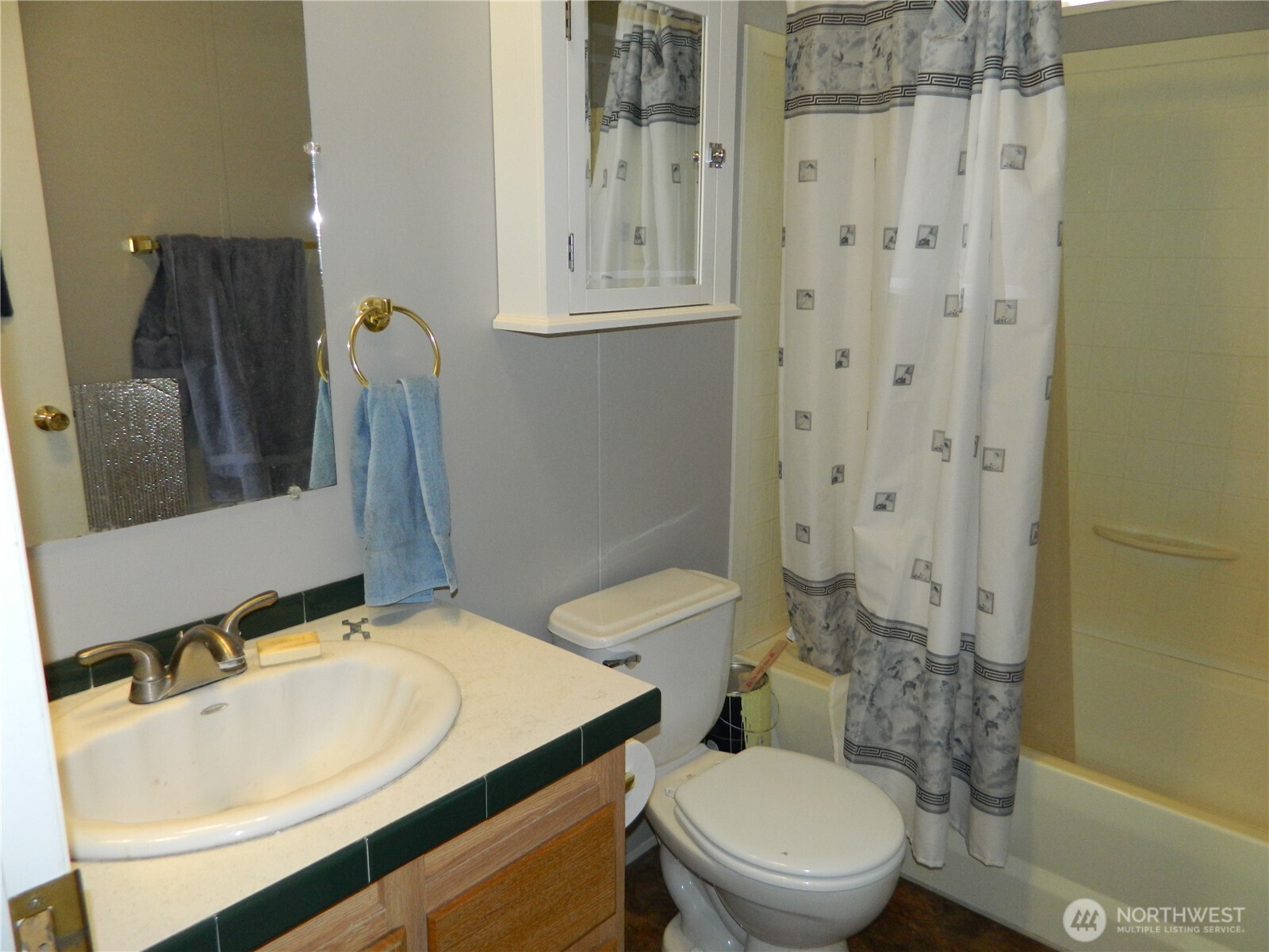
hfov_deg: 69.4
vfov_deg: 54.9
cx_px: 634
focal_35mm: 25
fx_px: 916
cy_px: 476
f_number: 3.1
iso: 200
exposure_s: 1/30
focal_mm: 4.5
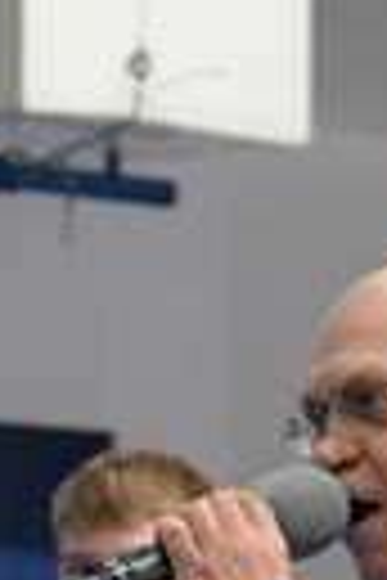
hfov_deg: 2.9
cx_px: 486
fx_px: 7659
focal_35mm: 475
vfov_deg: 4.3
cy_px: 531
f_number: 5
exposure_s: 1/125
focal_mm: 82
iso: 3600
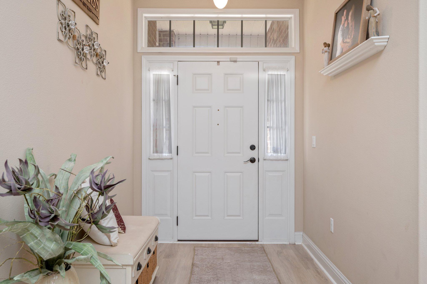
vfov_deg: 43.5
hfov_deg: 62.0
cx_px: 214
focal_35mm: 30
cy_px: 142
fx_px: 356
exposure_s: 1/30
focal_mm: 30
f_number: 7.1
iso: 320
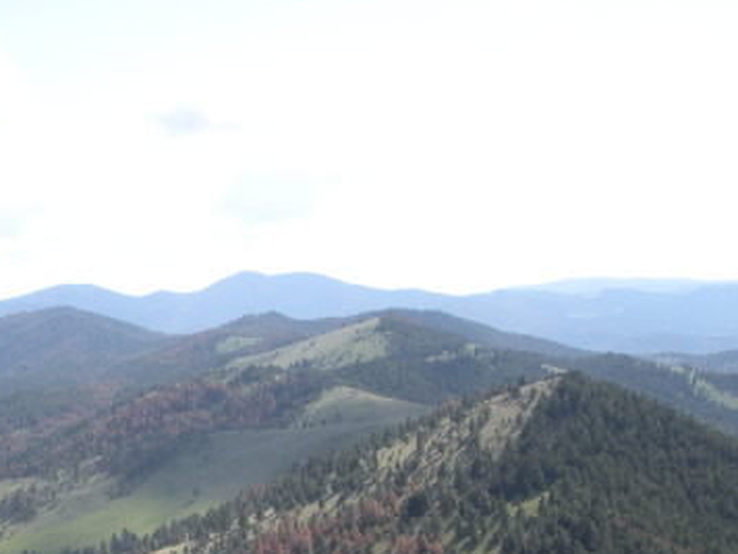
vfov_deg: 17.6
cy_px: 591
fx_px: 1727
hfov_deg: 23.8
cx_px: 176
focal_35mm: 81
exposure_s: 1/414
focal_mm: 6.3
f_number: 3.5
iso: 64
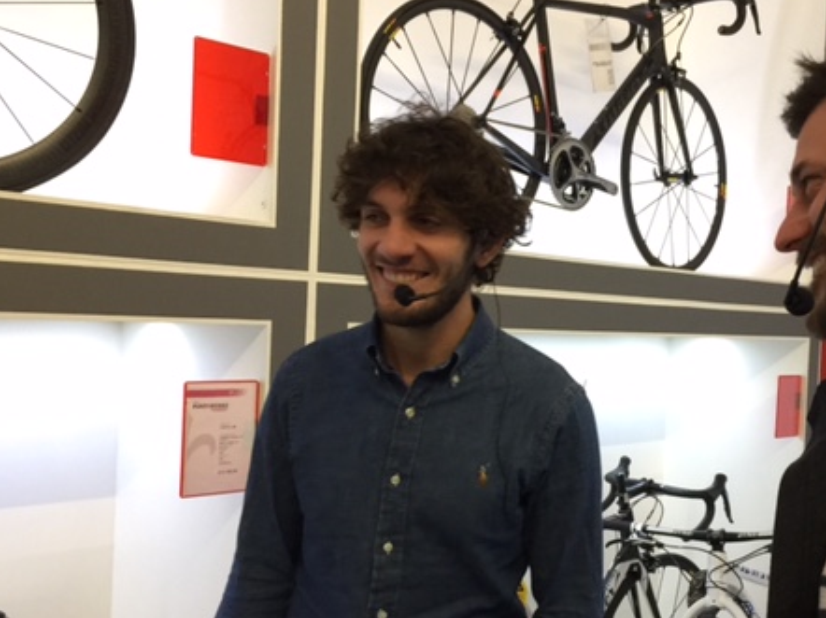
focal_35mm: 42
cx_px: 546
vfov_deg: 34.3
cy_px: 353
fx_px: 1002
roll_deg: -1.4
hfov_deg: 44.2
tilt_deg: -2.0
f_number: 2.2
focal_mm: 4.15
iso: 80
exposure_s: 1/17
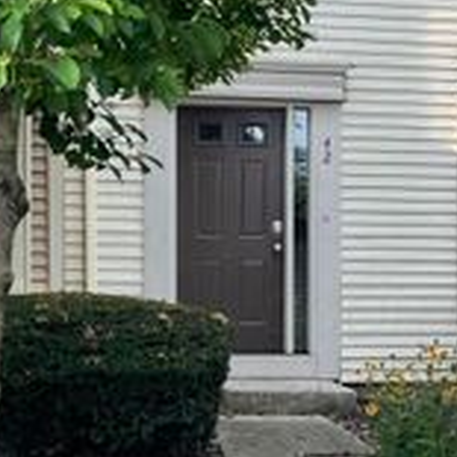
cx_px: 410
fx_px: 1479
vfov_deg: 17.5
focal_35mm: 99
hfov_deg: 17.3
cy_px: 314
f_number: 1.6
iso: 32
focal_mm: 4.2
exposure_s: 1/578
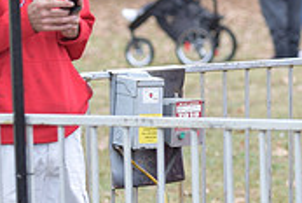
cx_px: 395
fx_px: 4426
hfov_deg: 3.9
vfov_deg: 2.6
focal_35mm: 527
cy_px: 18
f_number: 2.8
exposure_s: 1/640
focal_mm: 105
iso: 200
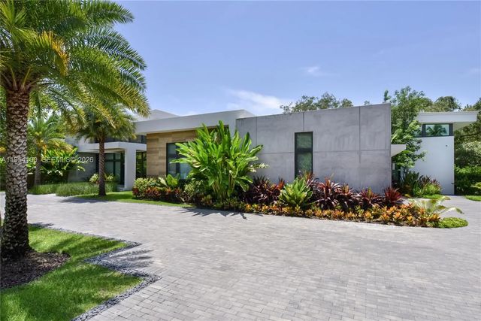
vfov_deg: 64.6
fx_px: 254
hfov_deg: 86.9
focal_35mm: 19
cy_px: 160
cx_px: 240
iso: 500
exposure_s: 1/160
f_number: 16
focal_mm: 19
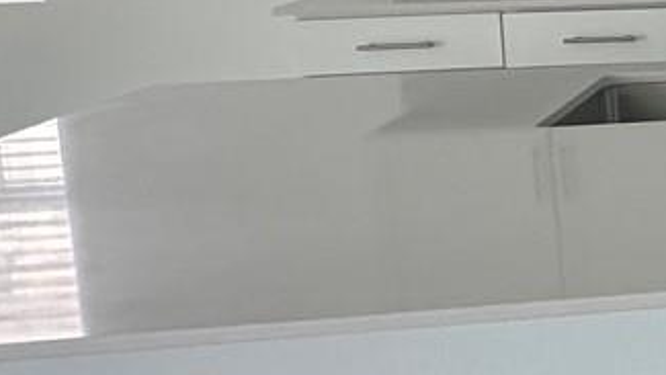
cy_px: -68
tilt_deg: -5.7
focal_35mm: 75
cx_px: 1303
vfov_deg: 15.6
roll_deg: -0.1
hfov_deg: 18.8
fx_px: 1325
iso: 200
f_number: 2.2
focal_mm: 2.22
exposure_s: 1/99
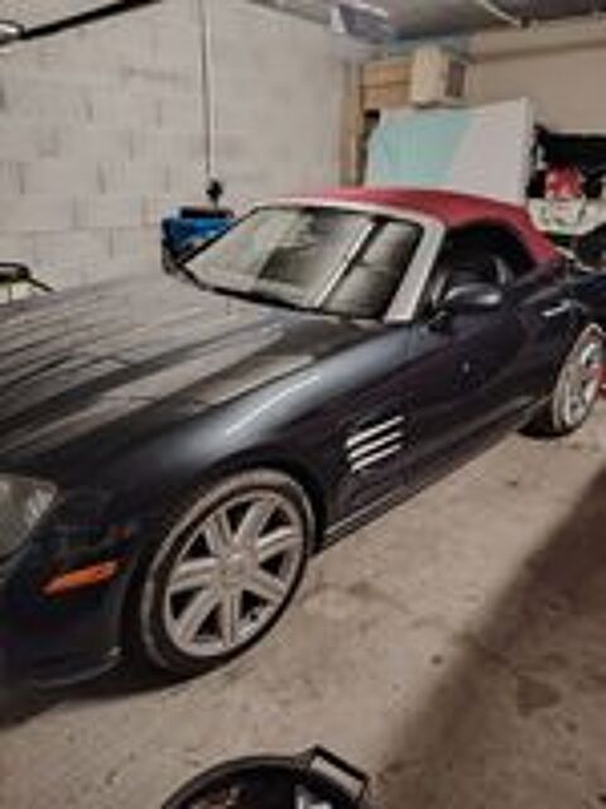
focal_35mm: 24
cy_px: 404
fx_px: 560
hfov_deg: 56.8
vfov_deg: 71.6
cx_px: 303
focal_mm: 5.25
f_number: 1.75
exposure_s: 1/50
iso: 4175
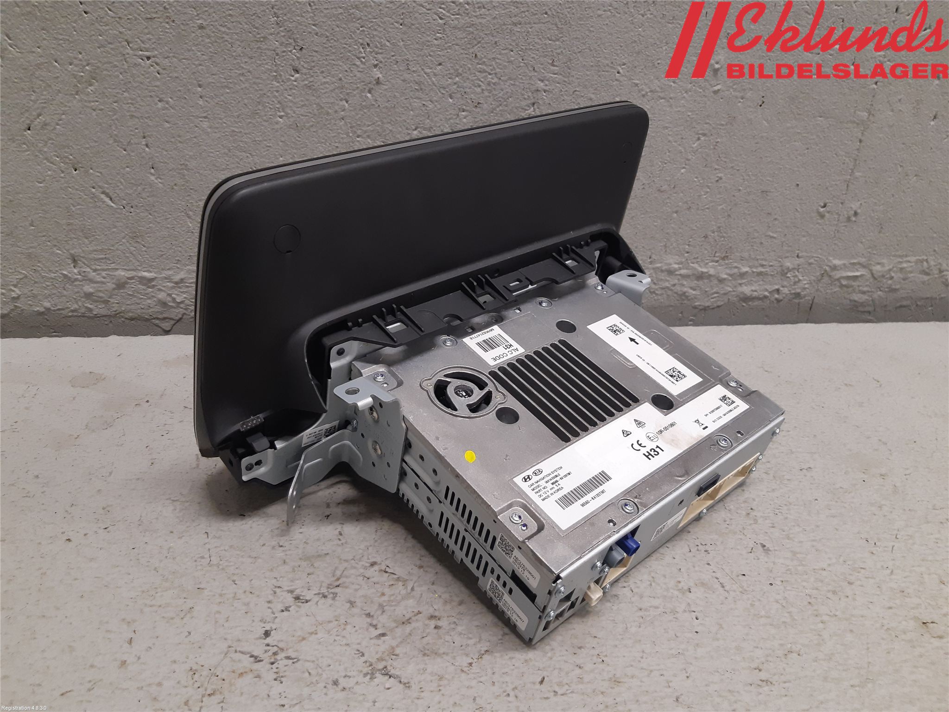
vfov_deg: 53.1
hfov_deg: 67.3
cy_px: 356
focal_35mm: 26
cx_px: 474
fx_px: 713
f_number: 1.7
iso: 160
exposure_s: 1/50
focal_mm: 3.93
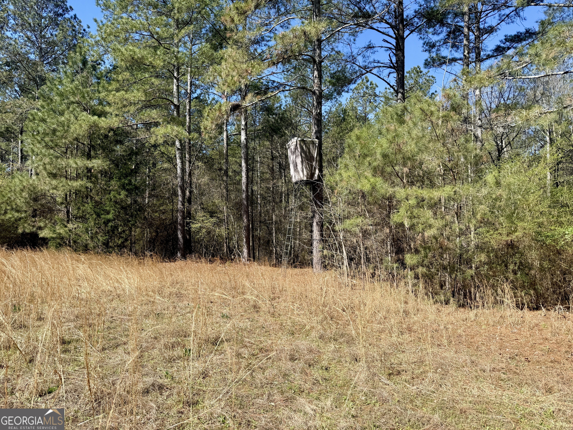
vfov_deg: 56.8
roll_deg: -1.0
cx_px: 286
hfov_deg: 71.6
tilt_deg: +2.7
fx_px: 397
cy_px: 215
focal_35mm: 24
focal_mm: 6.76
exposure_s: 1/2445
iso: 80
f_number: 1.78
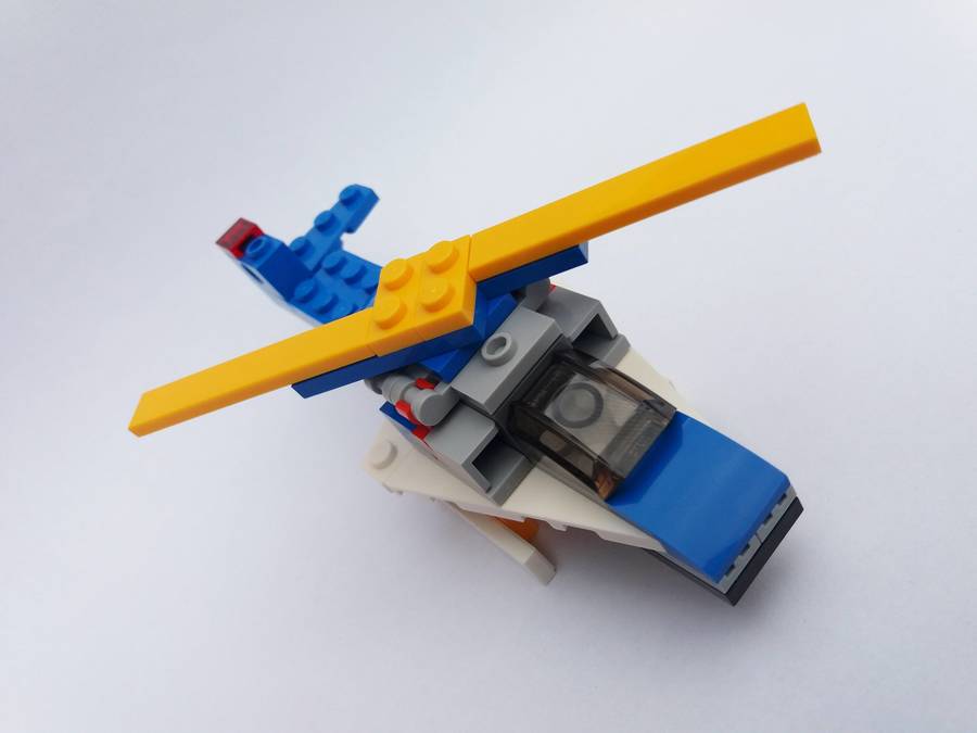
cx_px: 488
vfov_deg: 49.7
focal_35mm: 28
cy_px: 366
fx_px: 790
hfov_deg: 63.4
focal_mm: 3.7
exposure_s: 1/407
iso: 64
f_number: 1.9
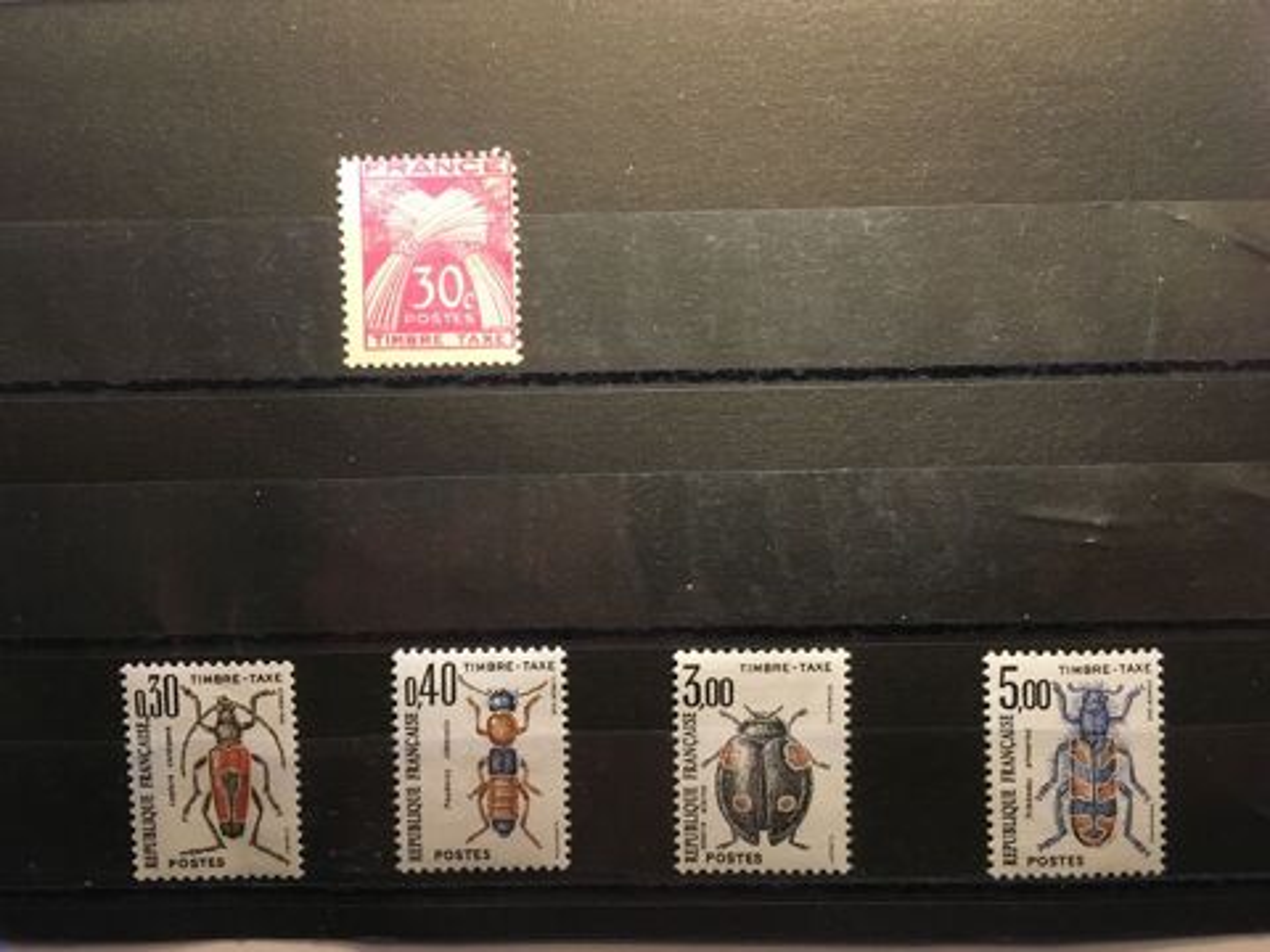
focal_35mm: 29
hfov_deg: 61.7
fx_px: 1064
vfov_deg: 48.2
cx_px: 635
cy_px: 476
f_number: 2.2
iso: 200
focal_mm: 4.15
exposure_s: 1/20
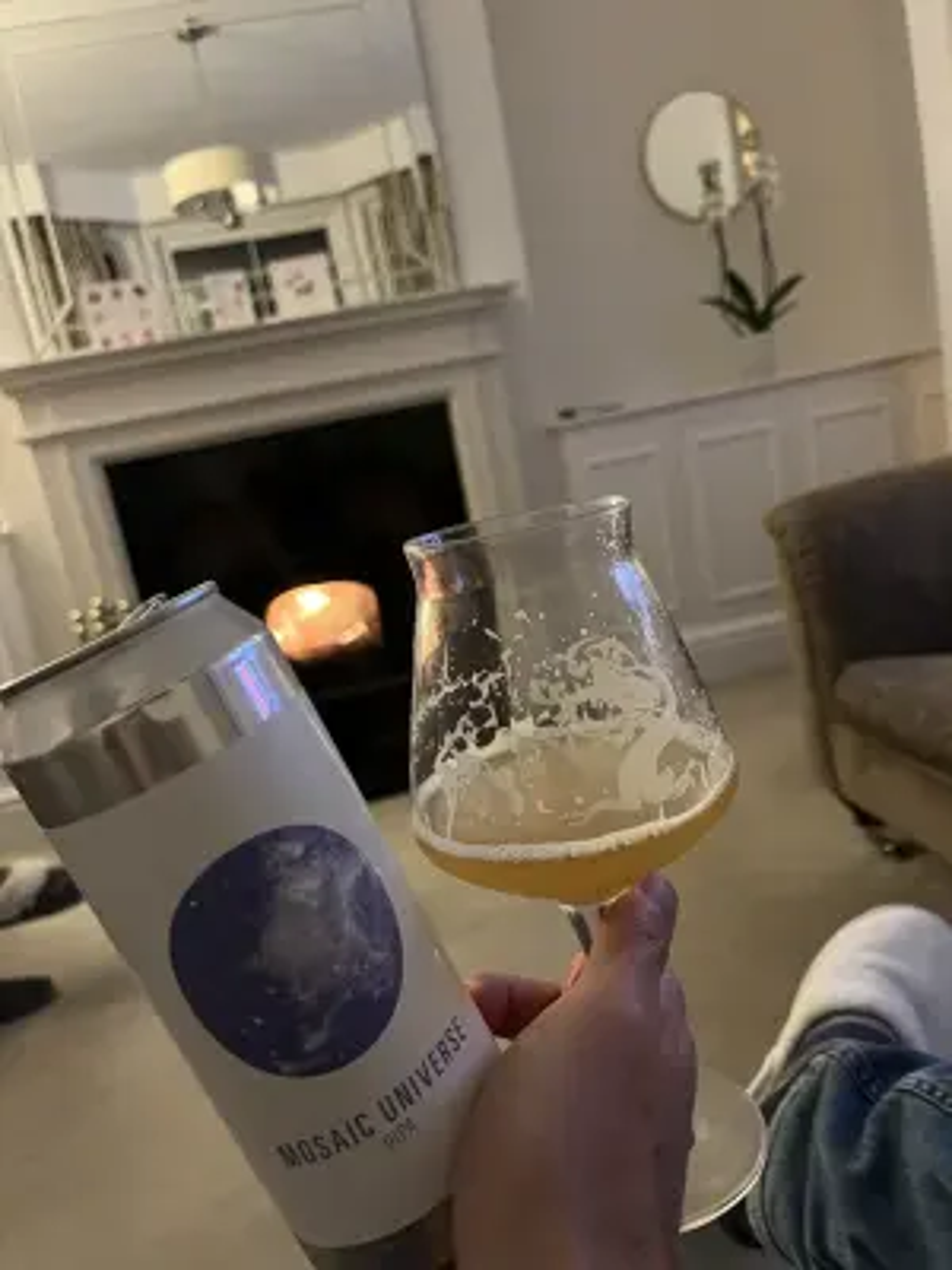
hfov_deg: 53.1
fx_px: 953
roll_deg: +11.1
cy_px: 635
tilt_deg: -13.5
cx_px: 476
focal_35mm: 26
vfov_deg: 67.3
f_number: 1.6
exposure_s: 1/25
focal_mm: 5.1
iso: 500
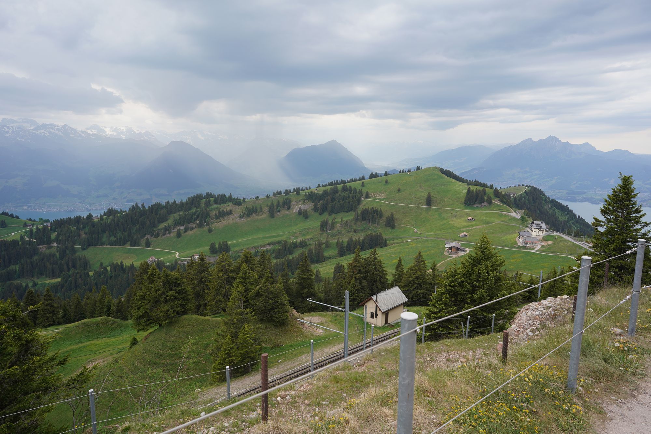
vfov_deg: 53.1
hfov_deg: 73.7
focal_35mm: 24
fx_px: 434
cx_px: 326
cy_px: 217
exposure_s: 1/100
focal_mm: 24
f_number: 6.3
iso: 100
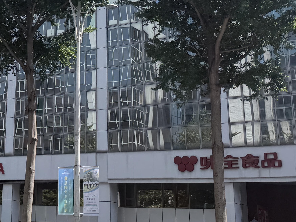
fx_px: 667
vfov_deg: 18.5
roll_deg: -3.2
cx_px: -30
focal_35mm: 78
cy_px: 14
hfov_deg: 23.5
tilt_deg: +19.5
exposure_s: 1/3425
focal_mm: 6.76
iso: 80
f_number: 1.78
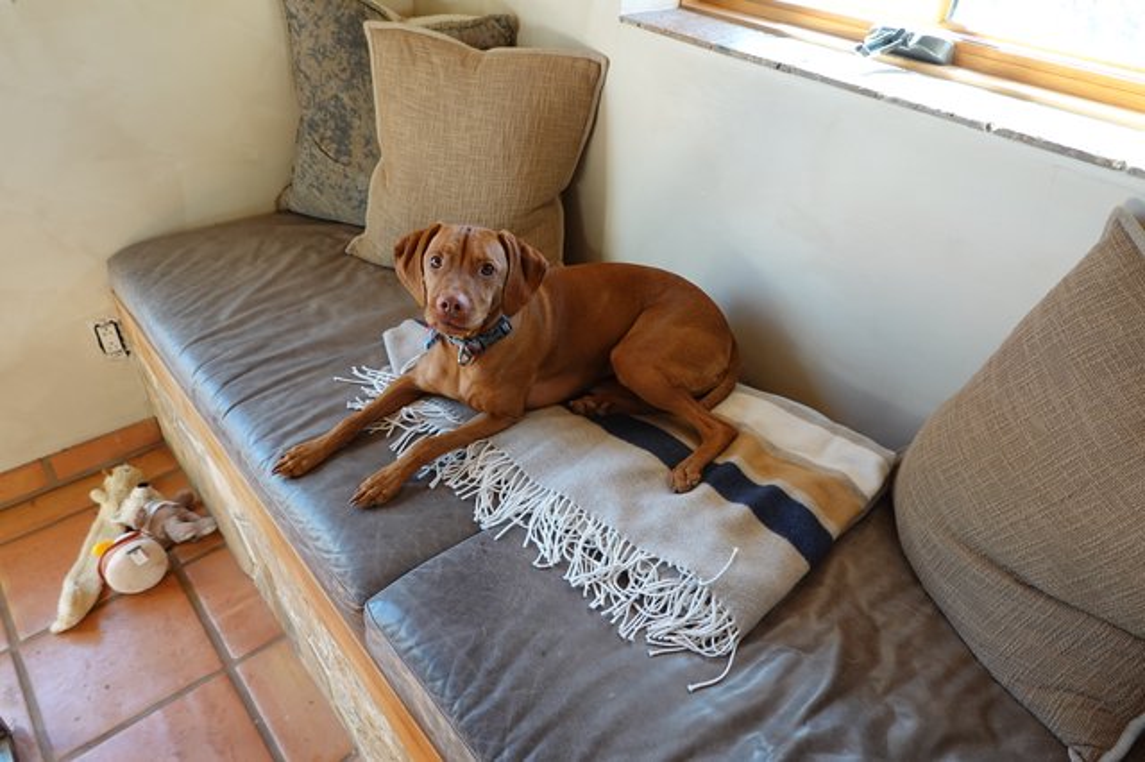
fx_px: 763
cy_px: 381
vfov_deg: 53.1
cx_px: 572
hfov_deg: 73.8
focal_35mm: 24
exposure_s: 1/30
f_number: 2.8
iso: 125
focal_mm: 9
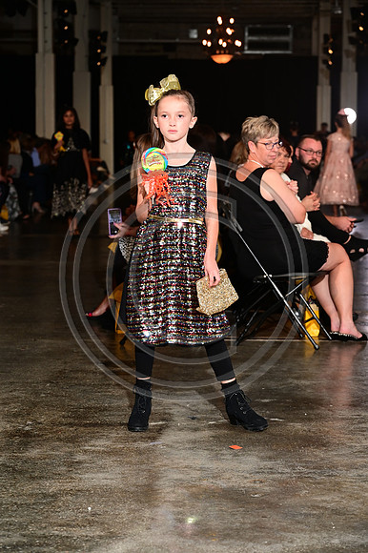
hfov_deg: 14.8
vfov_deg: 22.2
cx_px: 184
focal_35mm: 92
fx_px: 1412
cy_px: 276
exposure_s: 1/125
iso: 1000
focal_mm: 92
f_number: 6.3
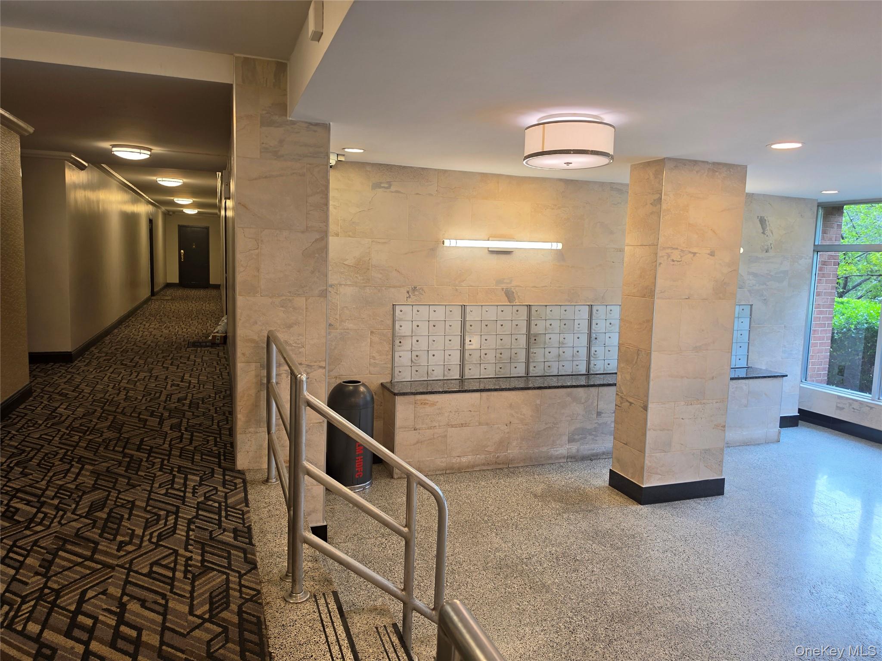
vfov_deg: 58.9
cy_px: 330
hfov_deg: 73.9
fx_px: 586
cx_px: 441
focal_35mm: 23
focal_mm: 6.5
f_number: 1.4
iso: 50
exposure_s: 1/120
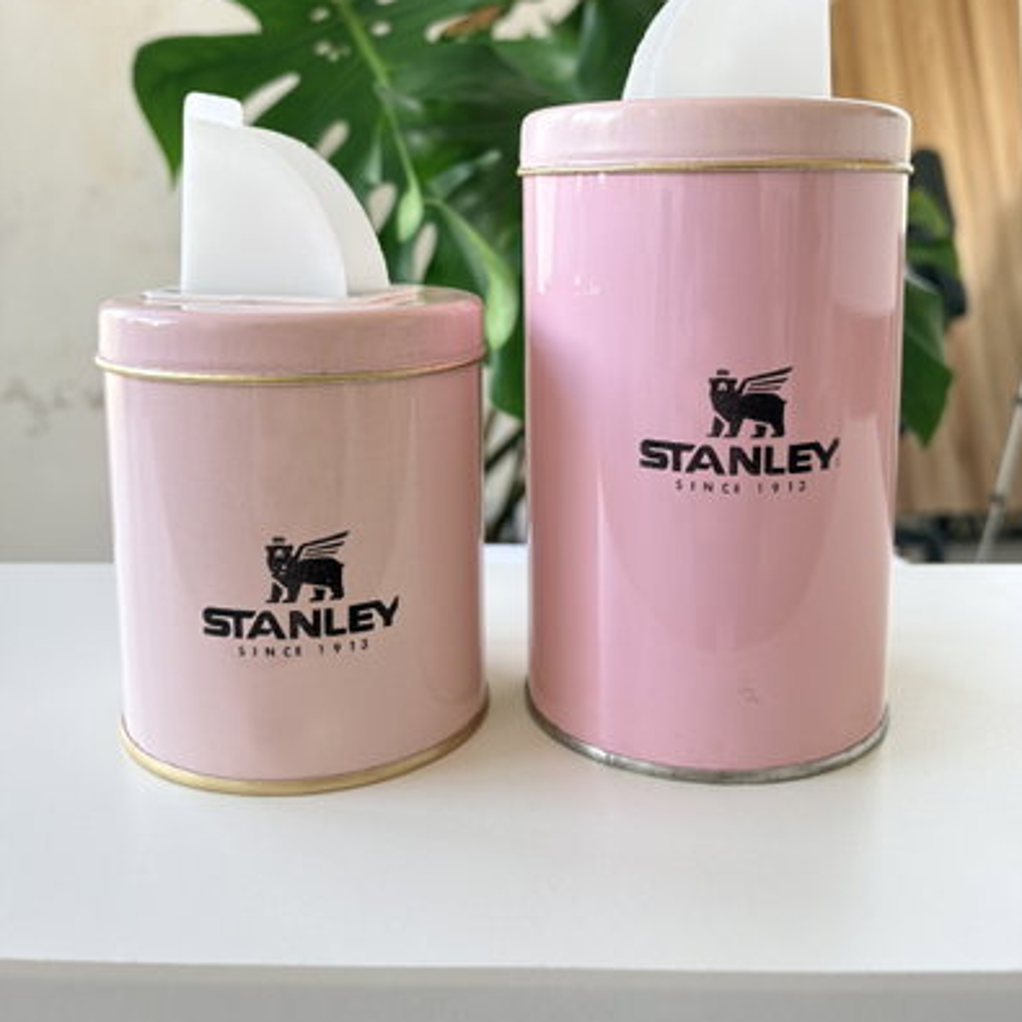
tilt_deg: -7.0
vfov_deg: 51.8
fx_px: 1035
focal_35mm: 31
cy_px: 364
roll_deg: -0.4
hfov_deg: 52.5
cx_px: 510
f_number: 1.6
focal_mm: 5.96
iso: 64
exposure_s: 1/122
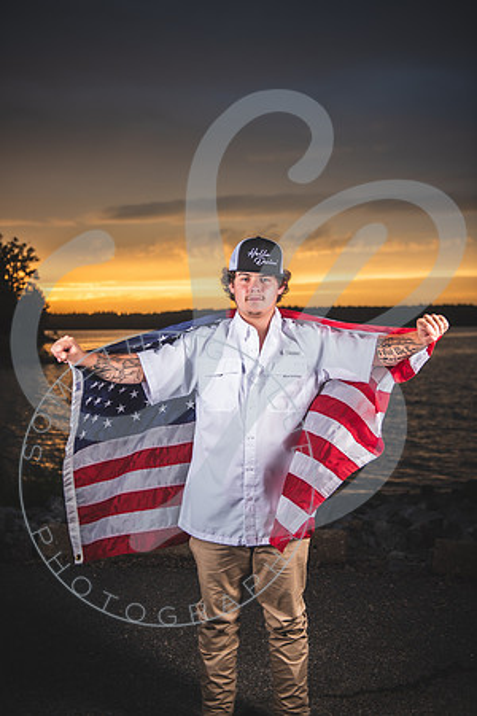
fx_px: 755
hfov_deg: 35.1
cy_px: 358
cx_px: 238
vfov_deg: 50.7
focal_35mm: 38
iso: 100
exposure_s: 1/500
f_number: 2.8
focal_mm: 38
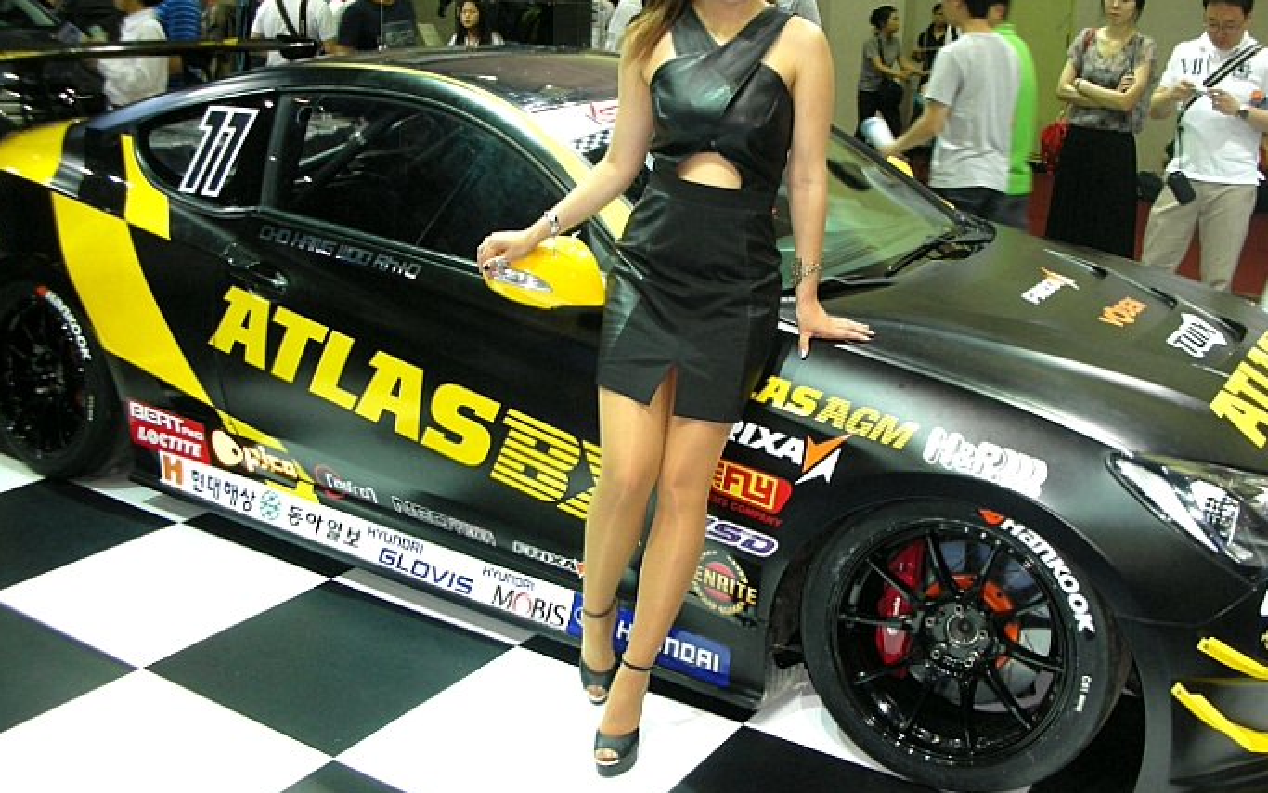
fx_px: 1313
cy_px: 337
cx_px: 642
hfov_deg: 51.5
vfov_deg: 33.5
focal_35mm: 38
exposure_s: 1/30
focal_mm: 5.8
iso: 134
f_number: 3
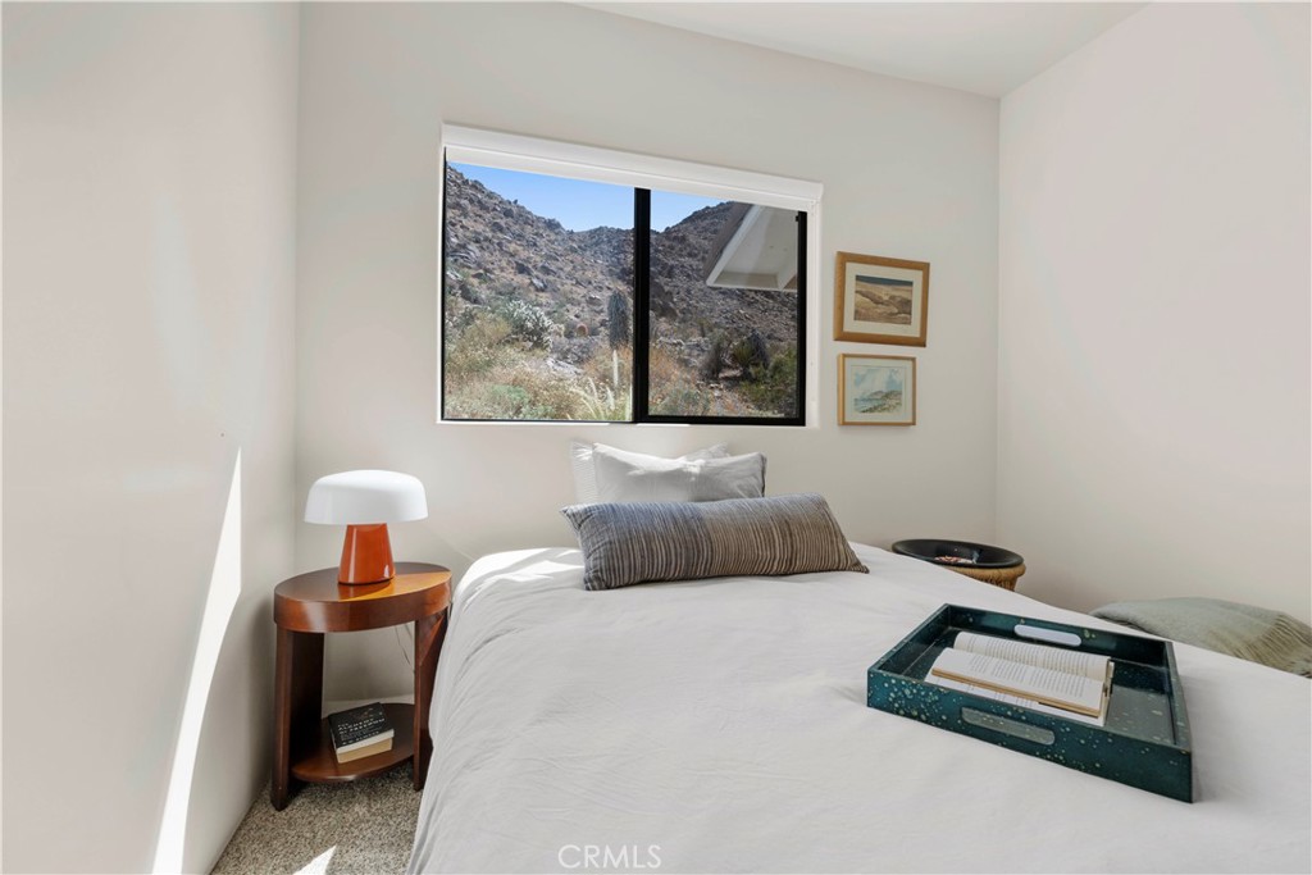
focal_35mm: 16
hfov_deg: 96.7
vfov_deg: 73.8
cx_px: 656
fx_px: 583
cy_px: 438
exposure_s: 1/40
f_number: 9
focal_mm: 16
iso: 400
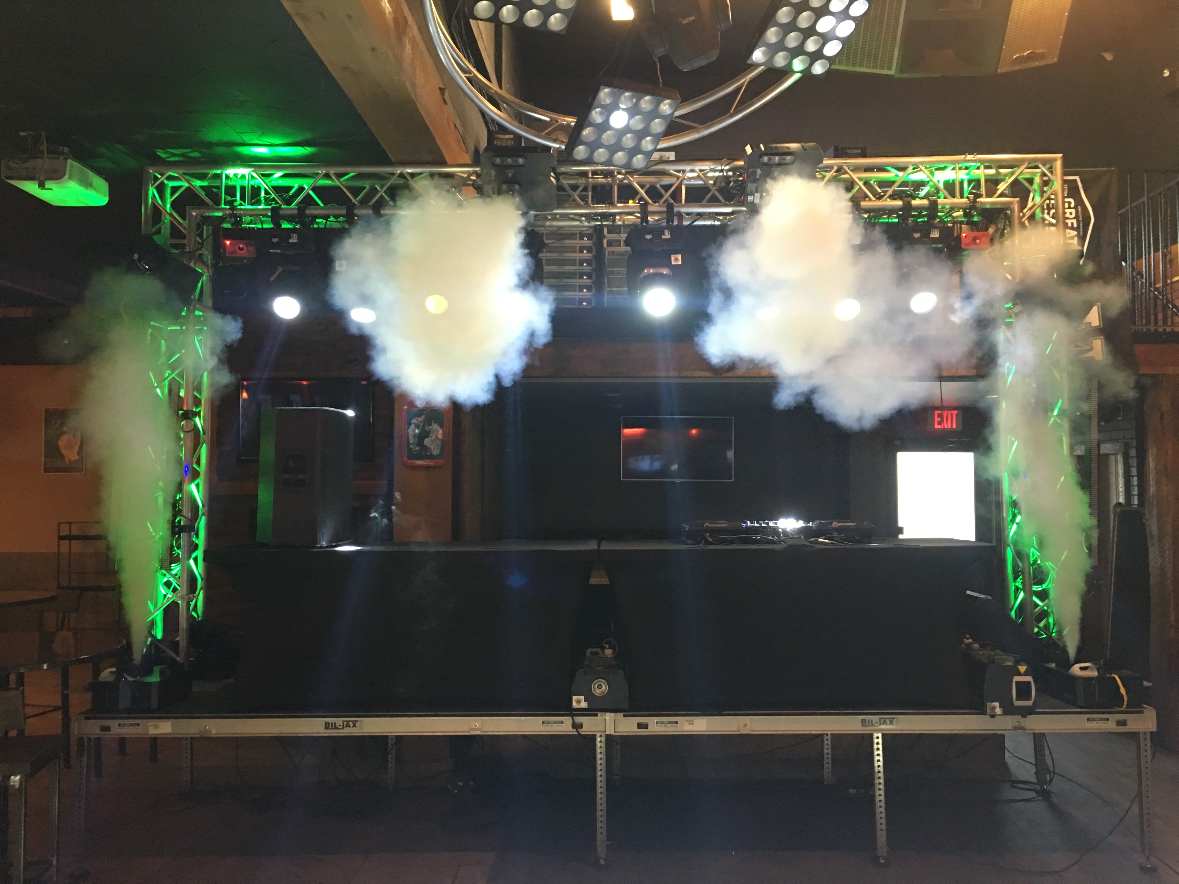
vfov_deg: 48.2
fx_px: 988
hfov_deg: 61.7
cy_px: 442
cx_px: 590
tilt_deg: +2.2
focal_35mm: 29
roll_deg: -0.7
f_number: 2.2
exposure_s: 1/10
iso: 100
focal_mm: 4.15
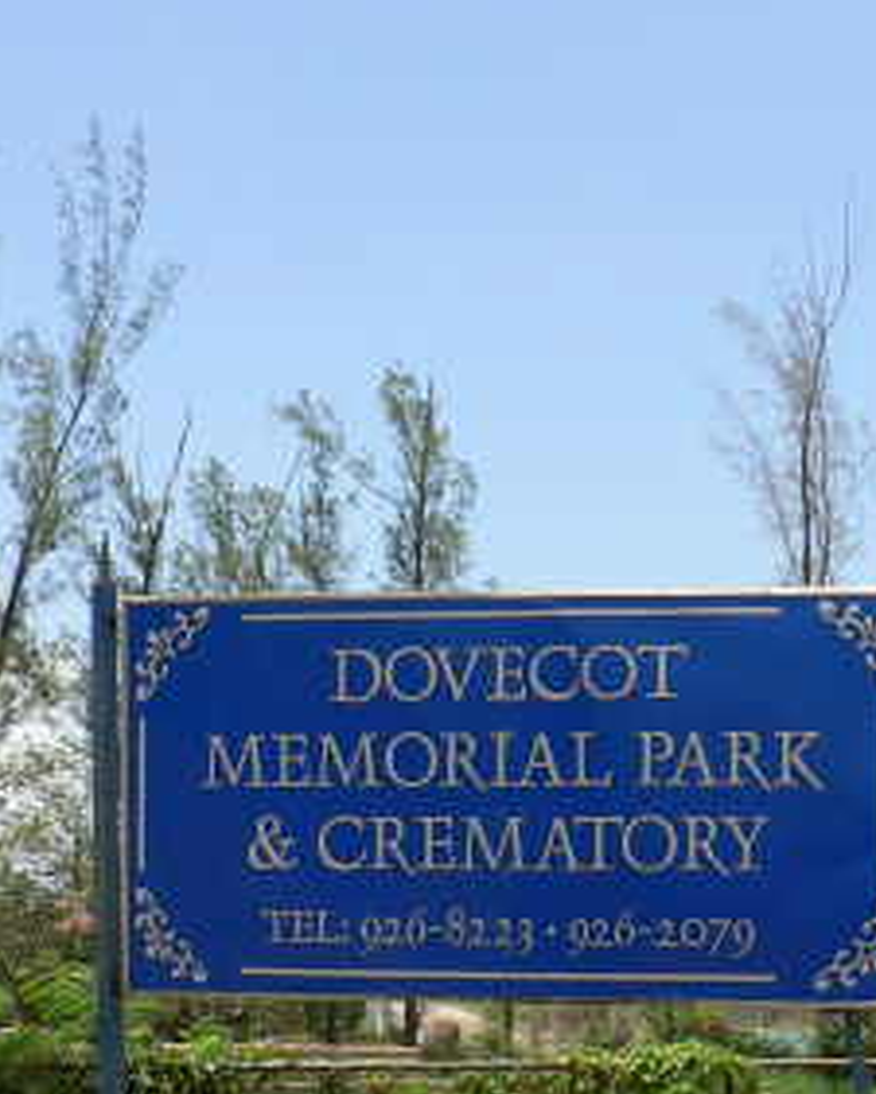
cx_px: 757
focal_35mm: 69
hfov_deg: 21.8
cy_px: 746
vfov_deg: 27.3
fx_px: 2235
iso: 64
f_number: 4
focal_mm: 6
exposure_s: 1/400
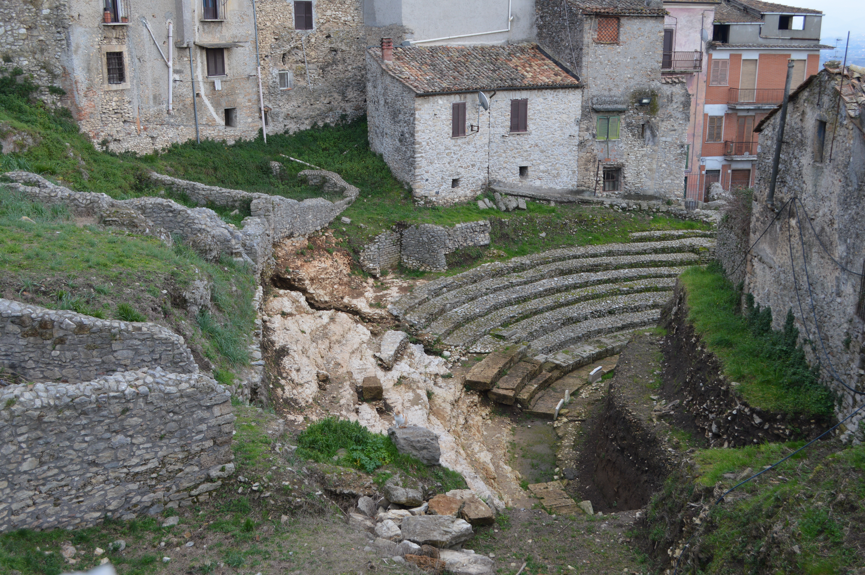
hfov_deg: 53.2
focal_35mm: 36
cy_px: 288
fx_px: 864
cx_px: 432
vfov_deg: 36.8
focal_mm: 24
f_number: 5.6
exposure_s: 1/125
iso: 200
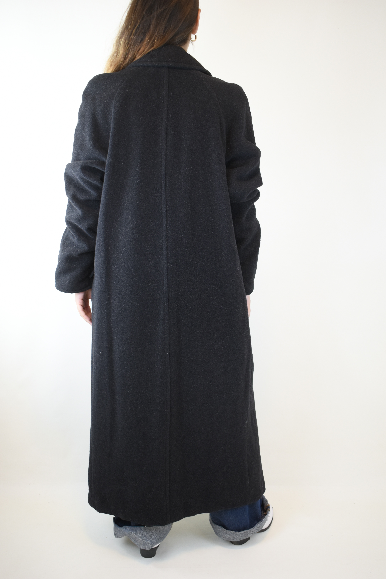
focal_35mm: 36
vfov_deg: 53.1
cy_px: 290
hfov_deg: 36.9
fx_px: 579
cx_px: 193
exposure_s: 1/60
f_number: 4
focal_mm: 24
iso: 500
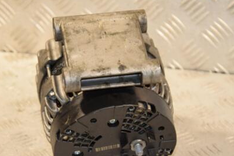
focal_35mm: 158
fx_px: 1027
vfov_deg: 8.7
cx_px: 113
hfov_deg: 13.0
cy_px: 110
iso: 800
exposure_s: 1/160
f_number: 5.3
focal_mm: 70
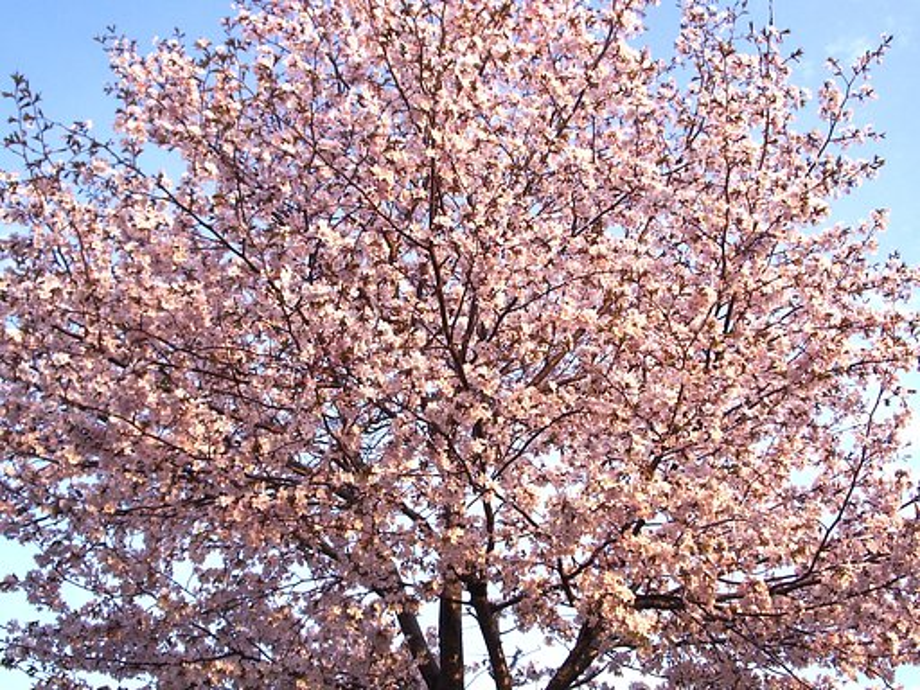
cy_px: 345
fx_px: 1090
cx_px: 460
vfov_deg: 35.1
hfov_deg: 45.8
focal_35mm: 41
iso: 50
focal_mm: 6.8
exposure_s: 1/100
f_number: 4.6
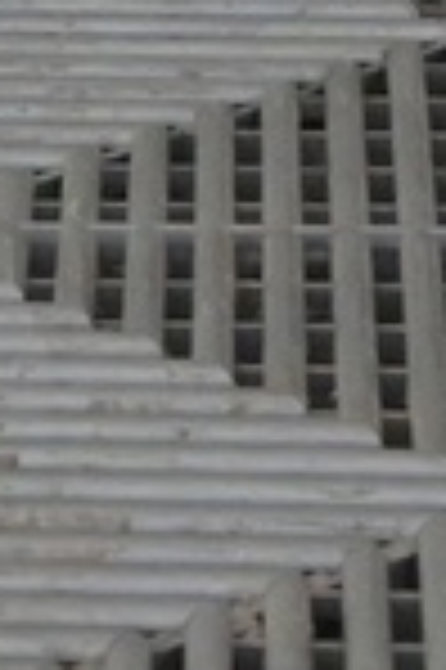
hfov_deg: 4.0
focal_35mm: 343
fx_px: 6397
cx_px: -419
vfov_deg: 5.5
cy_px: -1583
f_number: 5
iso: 2500
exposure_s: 1/100
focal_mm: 21
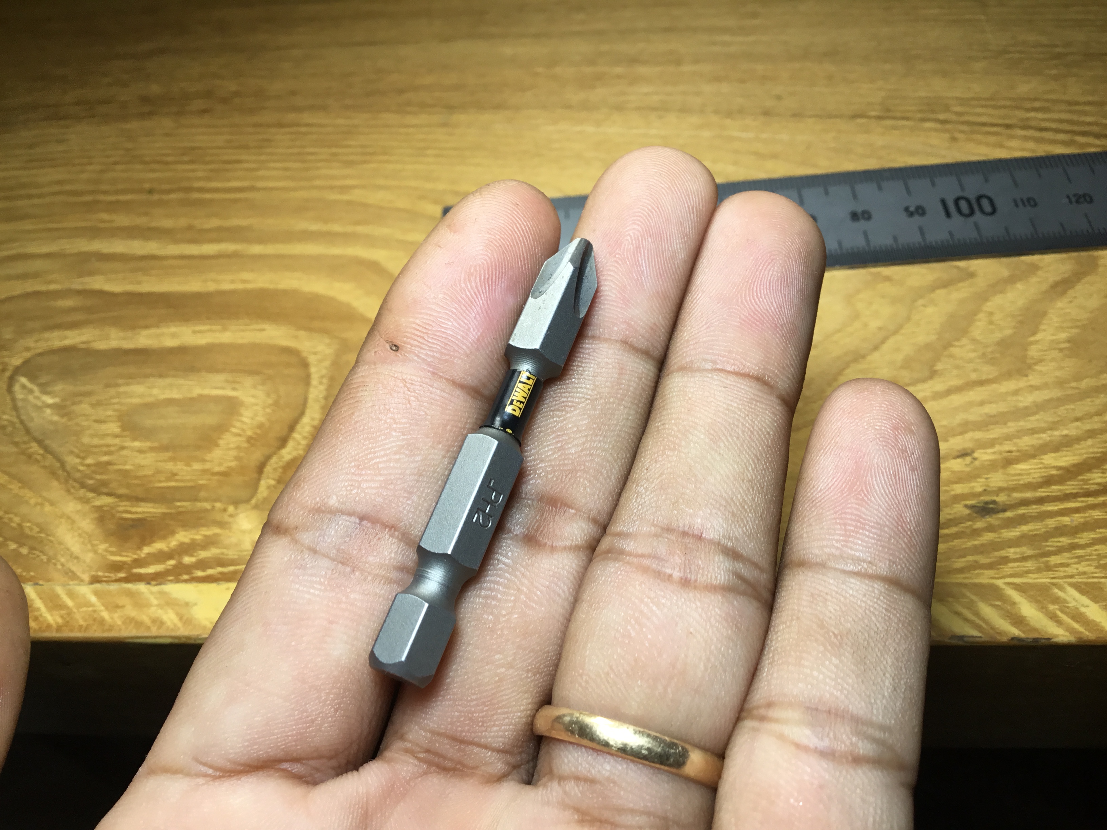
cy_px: 415
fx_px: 991
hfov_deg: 58.4
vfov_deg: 45.4
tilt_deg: -52.7
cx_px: 554
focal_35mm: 31
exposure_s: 1/126
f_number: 2.4
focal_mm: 3.3
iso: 25
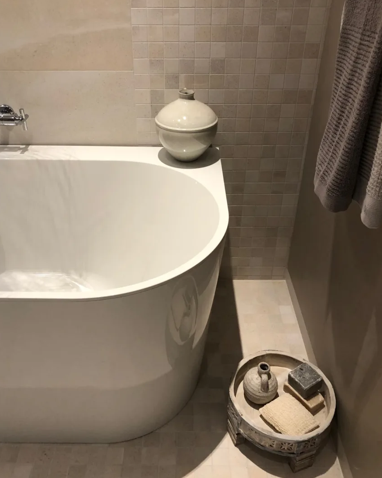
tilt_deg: -32.0
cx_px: 184
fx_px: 438
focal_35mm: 31
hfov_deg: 47.1
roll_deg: +1.4
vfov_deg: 57.1
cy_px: 221
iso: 40
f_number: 1.8
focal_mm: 4
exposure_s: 1/25
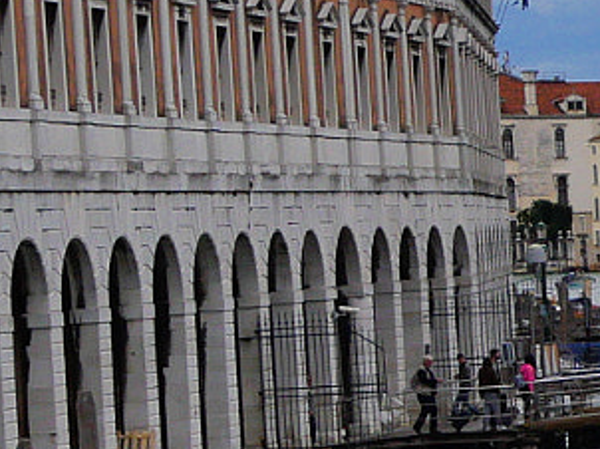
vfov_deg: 5.0
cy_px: 322
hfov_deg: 6.5
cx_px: 1208
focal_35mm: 297
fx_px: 5144
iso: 800
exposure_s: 1/500
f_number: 9
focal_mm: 28
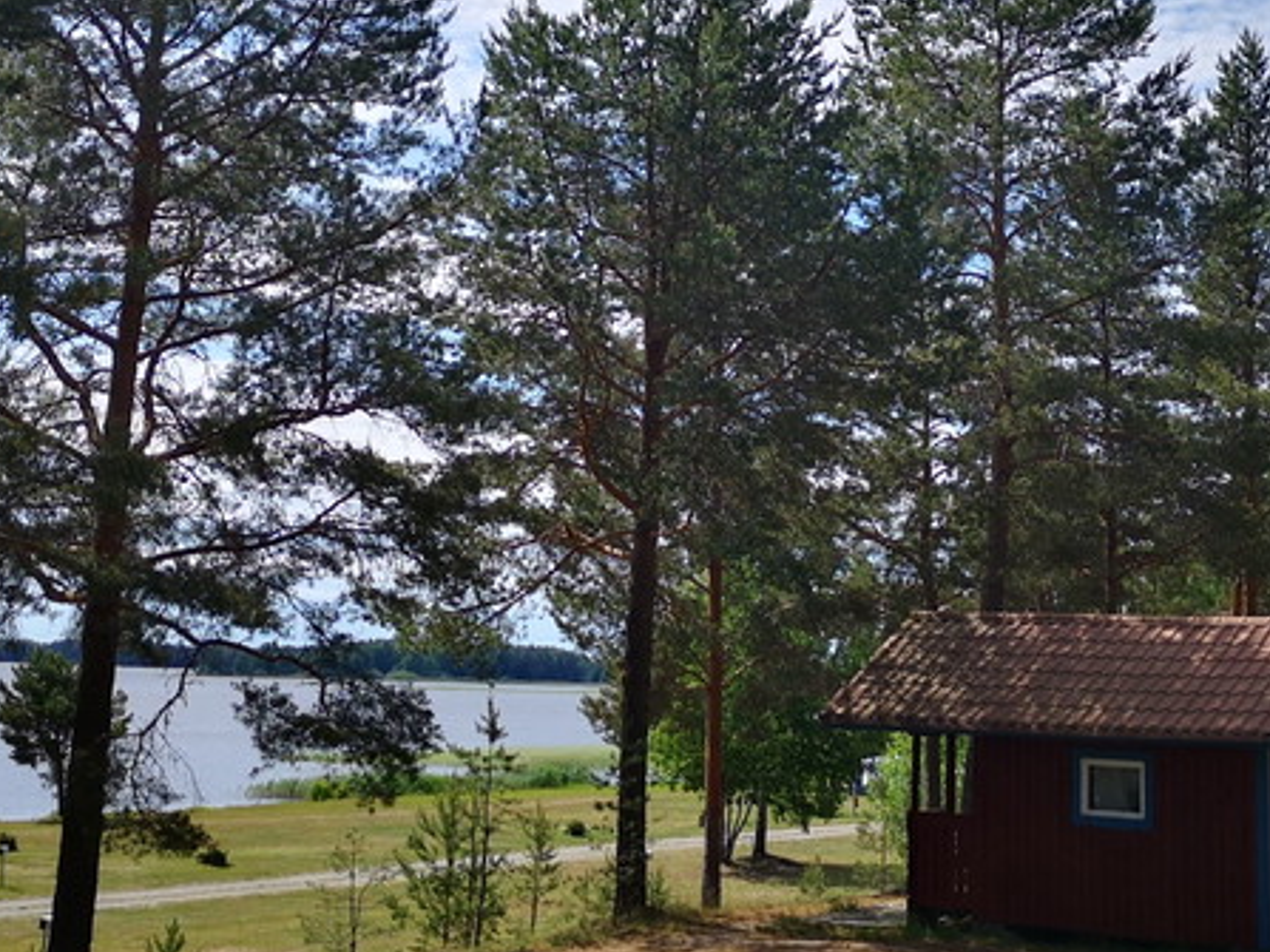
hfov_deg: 33.1
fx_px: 2127
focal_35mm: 58
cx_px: 781
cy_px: 304
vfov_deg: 25.1
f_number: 1.8
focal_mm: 3.95
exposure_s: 1/3731
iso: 50
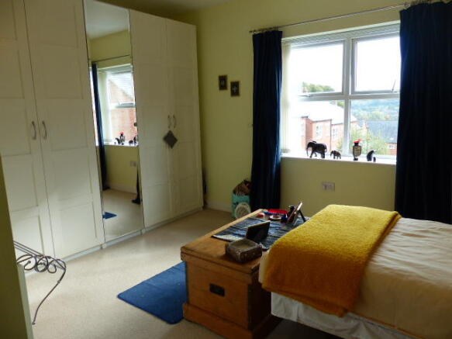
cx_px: 226
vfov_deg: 54.9
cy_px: 170
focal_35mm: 25
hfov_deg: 69.4
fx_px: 326
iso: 100
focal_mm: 4.5
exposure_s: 1/100
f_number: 2.8
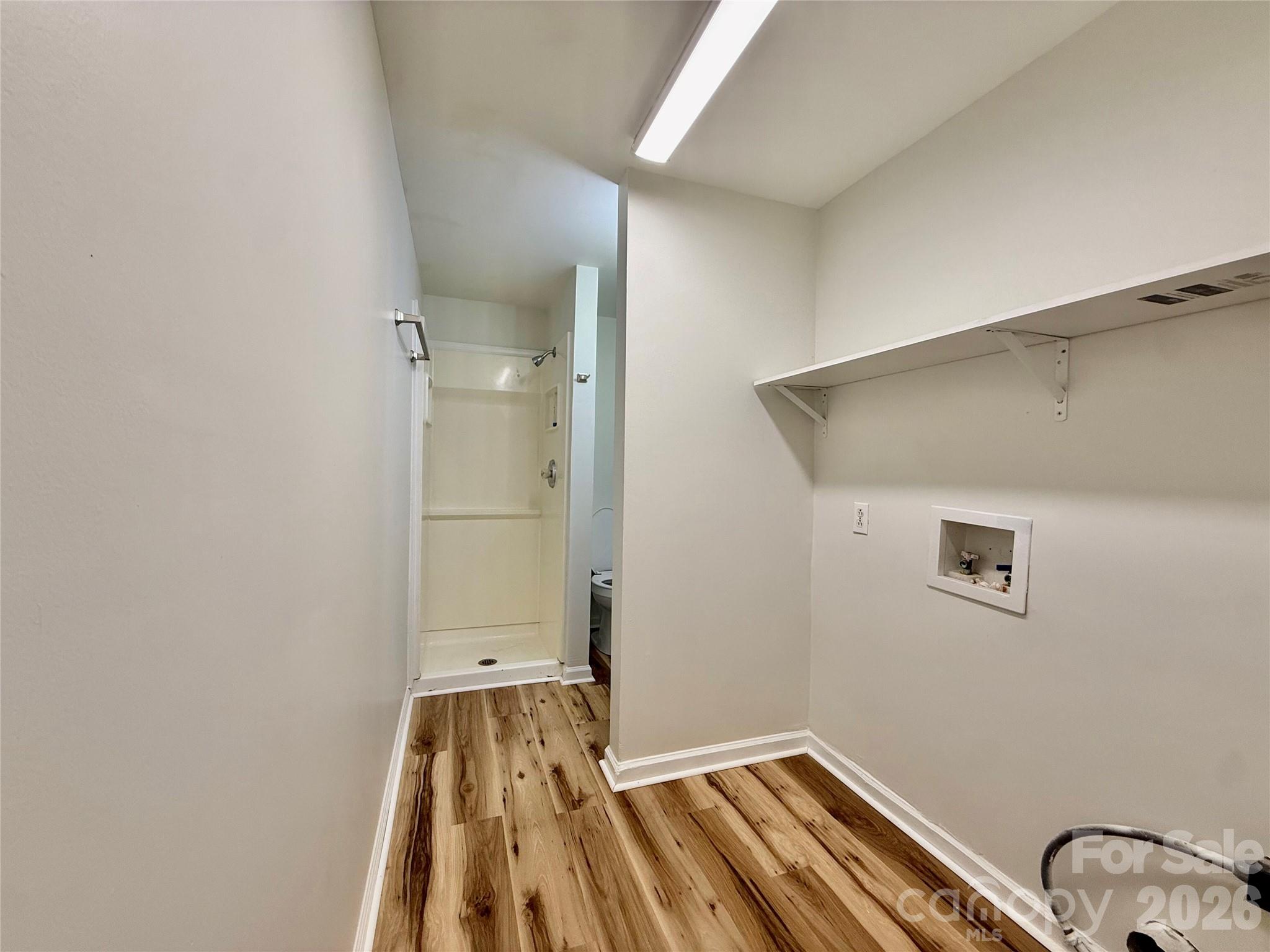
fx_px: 514
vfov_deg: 85.7
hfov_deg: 102.1
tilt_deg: -1.4
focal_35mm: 14
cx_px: 635
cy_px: 476
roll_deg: -0.9
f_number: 2.2
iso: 100
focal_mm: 2.22
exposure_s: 1/120
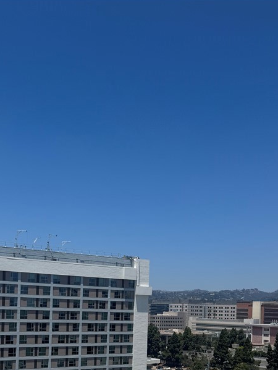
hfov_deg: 35.0
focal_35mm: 41
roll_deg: -2.0
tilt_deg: -0.3
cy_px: 313
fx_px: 439
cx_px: 106
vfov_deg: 42.9
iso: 80
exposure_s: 1/7937
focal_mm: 6.76
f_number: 1.78
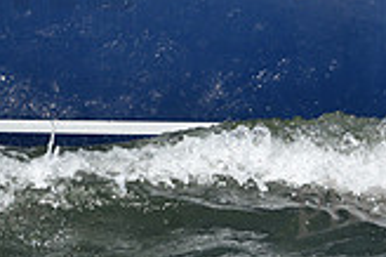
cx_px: 172
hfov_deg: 8.3
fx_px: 2656
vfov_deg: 5.5
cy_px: -152
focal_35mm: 248
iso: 250
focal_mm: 70
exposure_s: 1/1250
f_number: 8
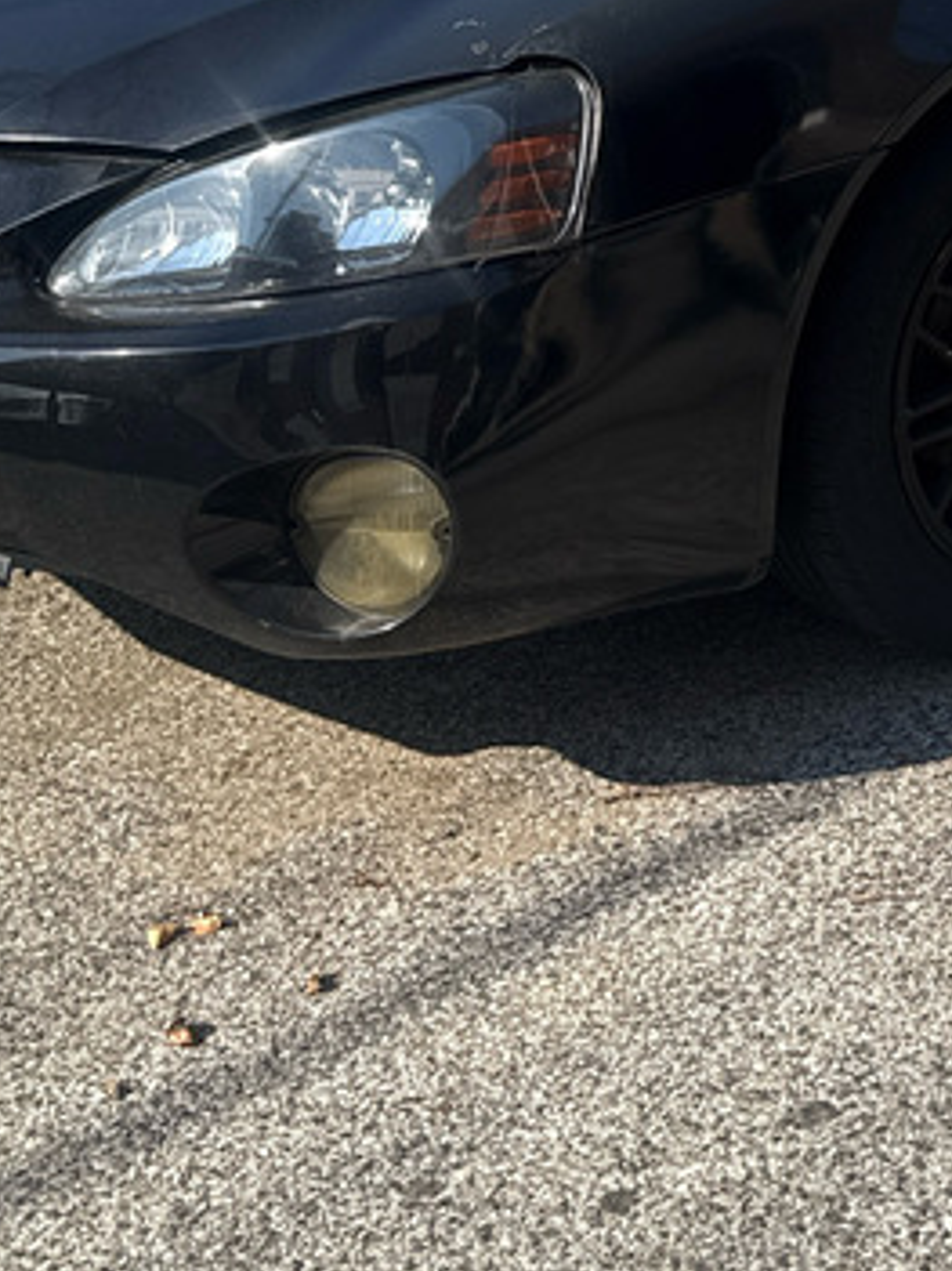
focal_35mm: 82
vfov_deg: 22.3
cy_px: -196
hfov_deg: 17.3
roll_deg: +0.2
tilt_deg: -9.4
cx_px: 1079
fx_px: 3009
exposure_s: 1/2703
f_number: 1.78
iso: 80
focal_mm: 6.76
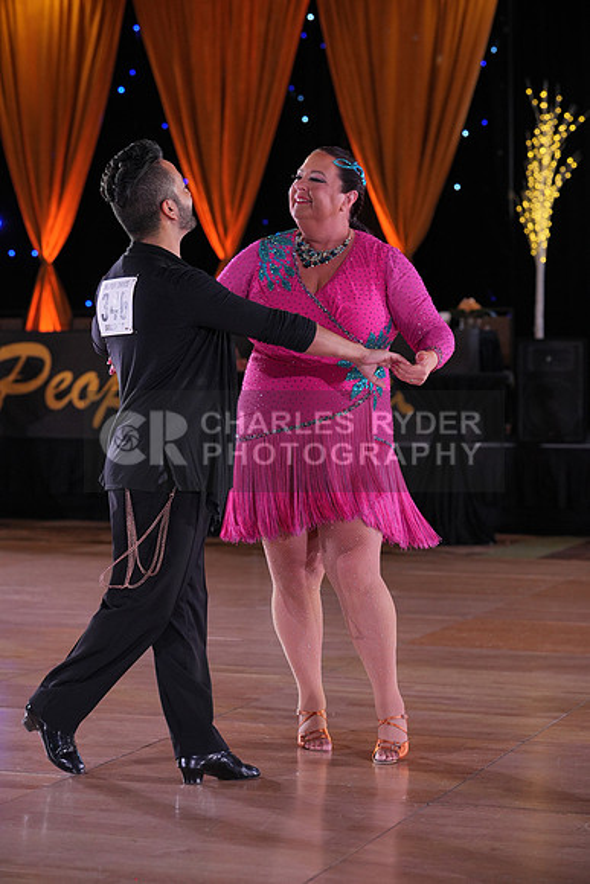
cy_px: 442
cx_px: 295
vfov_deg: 23.1
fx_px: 2162
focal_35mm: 88
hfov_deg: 15.5
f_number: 4
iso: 1250
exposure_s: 1/400
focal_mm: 88
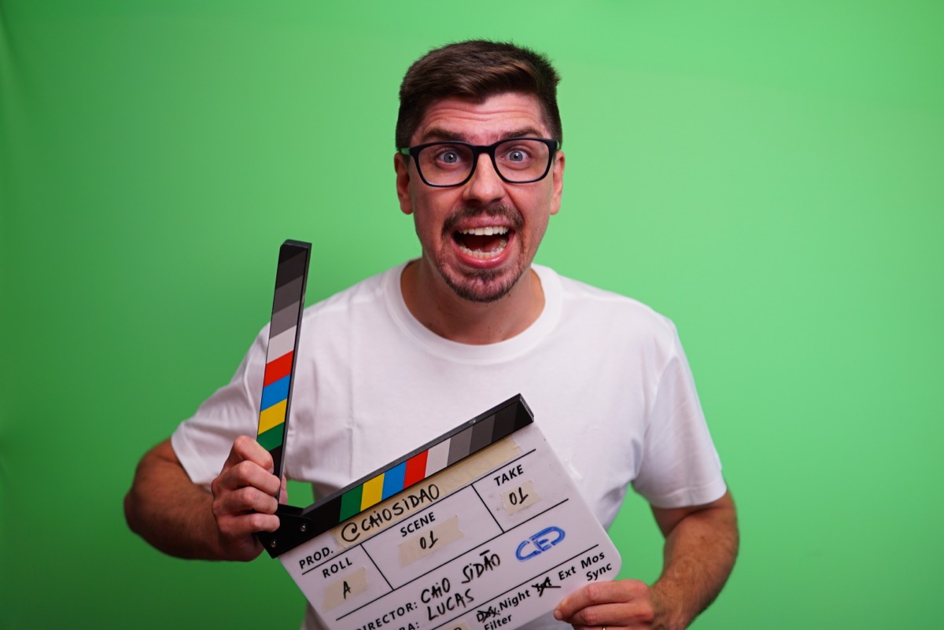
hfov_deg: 43.6
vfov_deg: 29.9
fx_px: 1180
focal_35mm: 45
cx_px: 472
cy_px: 315
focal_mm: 30
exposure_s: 1/80
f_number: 1.4
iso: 100
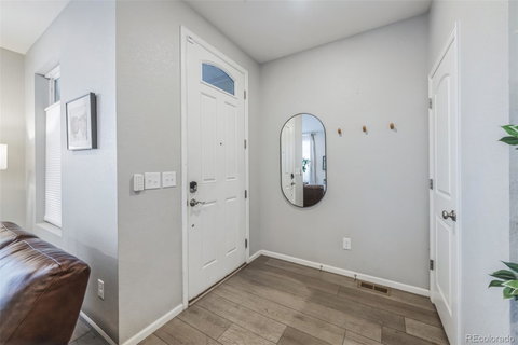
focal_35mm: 14
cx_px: 259
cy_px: 172
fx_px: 201
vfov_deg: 81.2
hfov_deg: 104.3
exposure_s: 1/8
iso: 400
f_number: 8
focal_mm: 14
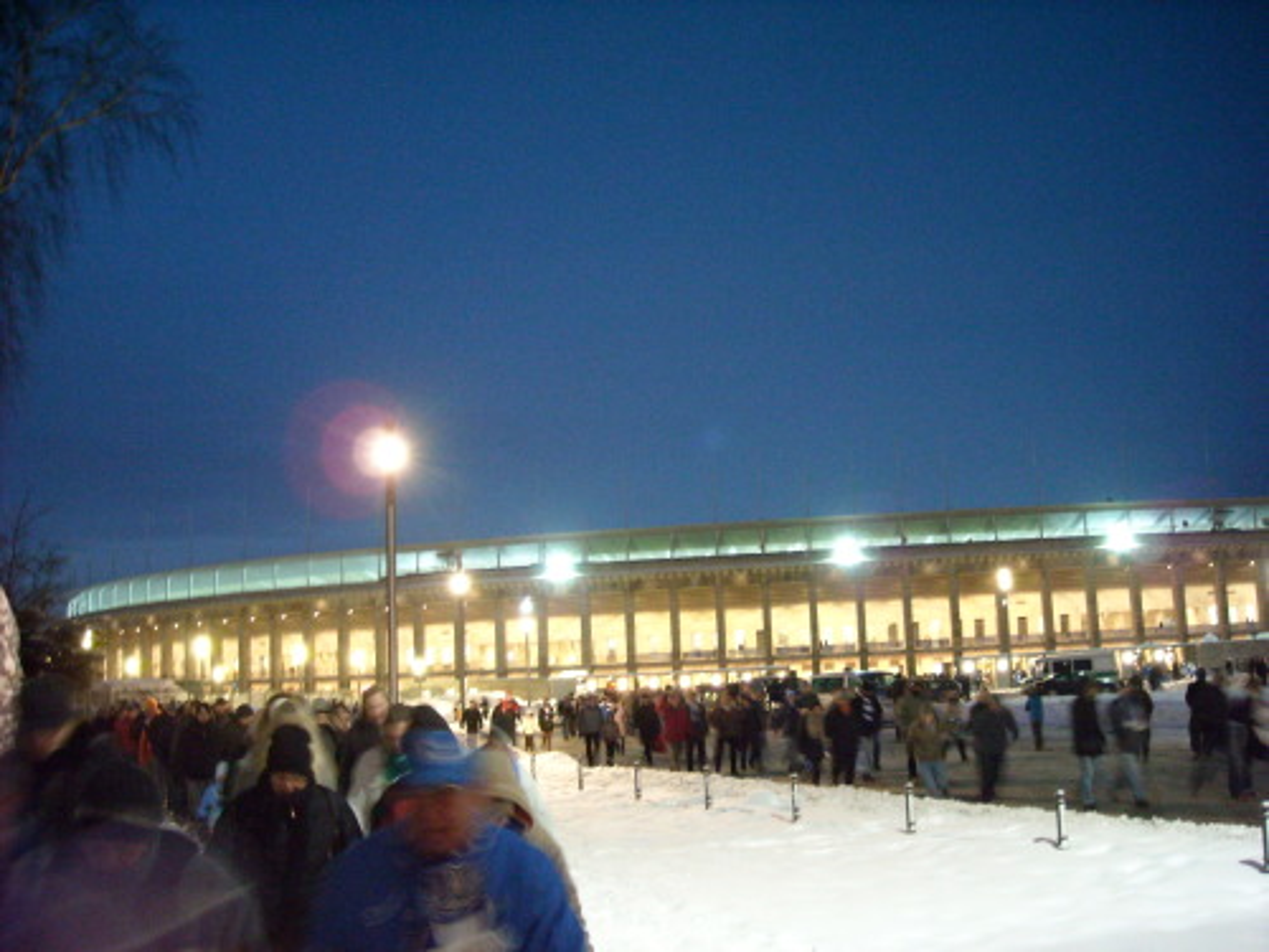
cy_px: 476
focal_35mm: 35
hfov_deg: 52.6
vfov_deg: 40.7
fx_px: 1283
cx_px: 634
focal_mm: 5.7
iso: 800
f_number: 2.8
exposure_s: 1/5
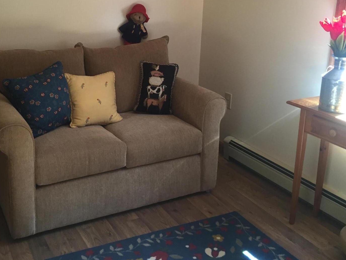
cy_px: 78
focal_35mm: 42
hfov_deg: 44.5
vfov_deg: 33.9
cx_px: 131
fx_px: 420
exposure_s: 1/30
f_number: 2.2
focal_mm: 4.15
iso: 100
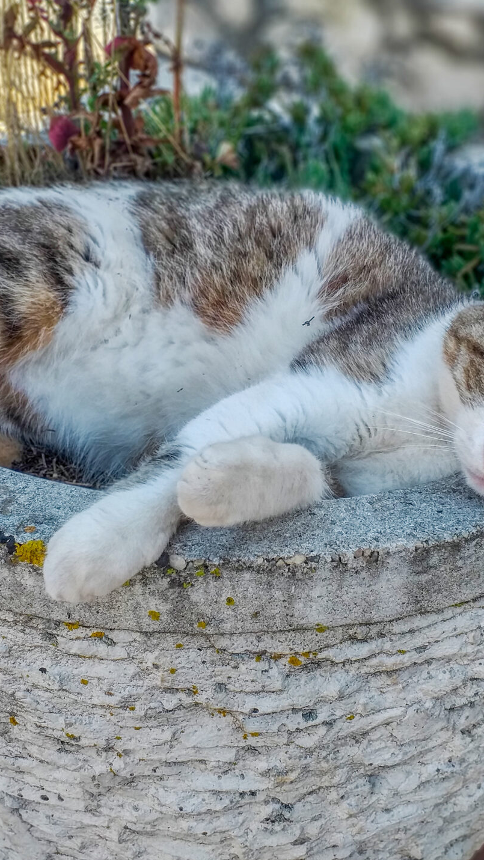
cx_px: 292
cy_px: 431
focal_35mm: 38
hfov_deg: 31.1
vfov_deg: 52.8
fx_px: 867
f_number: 1.9
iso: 40
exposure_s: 1/755
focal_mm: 3.6
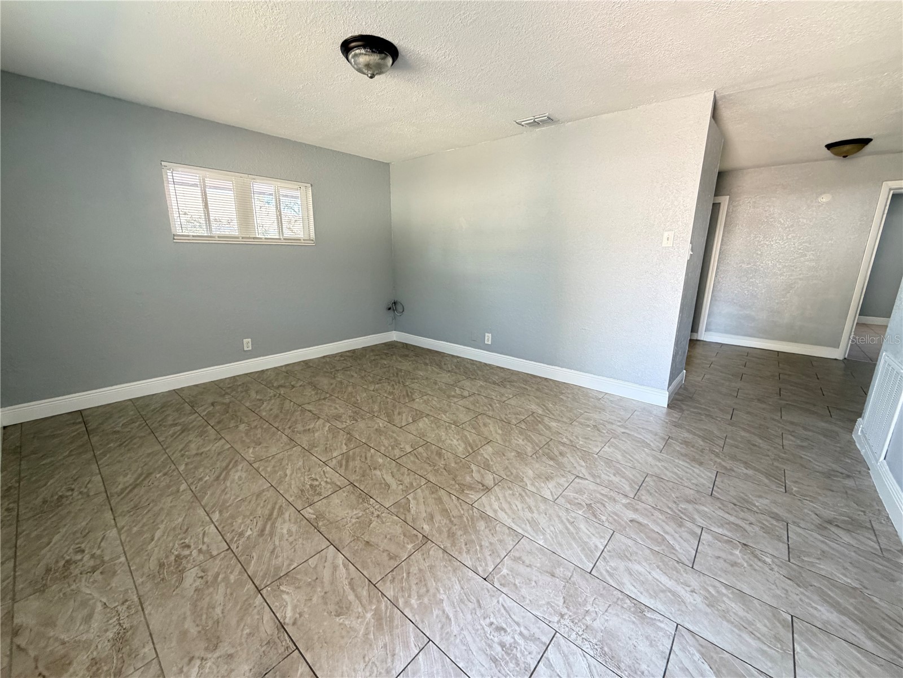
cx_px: 452
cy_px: 339
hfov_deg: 102.1
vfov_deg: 85.7
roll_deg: +0.1
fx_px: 365
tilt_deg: -13.4
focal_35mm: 14
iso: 400
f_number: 2.2
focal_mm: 2.22
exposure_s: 1/60
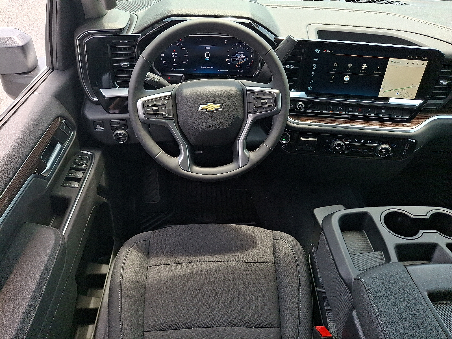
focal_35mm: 25
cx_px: 226
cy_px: 170
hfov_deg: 69.4
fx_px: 326
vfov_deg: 54.9
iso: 30
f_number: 1.8
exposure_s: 1/312
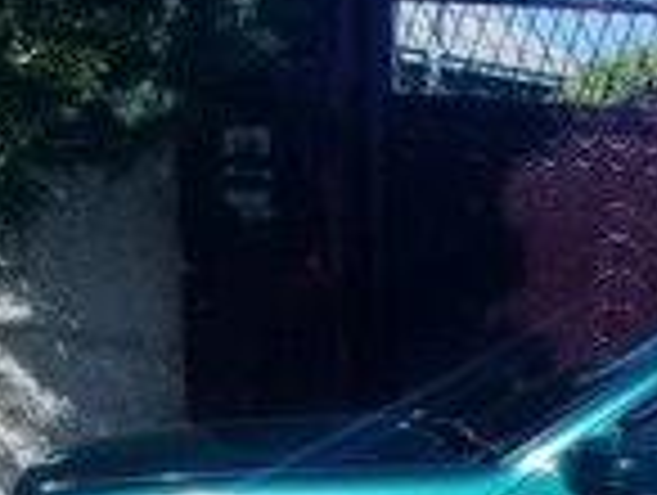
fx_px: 1996
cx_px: 819
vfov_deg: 12.5
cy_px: 972
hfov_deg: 17.7
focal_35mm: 105
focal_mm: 3.3
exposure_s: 1/1522
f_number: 2.2
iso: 64
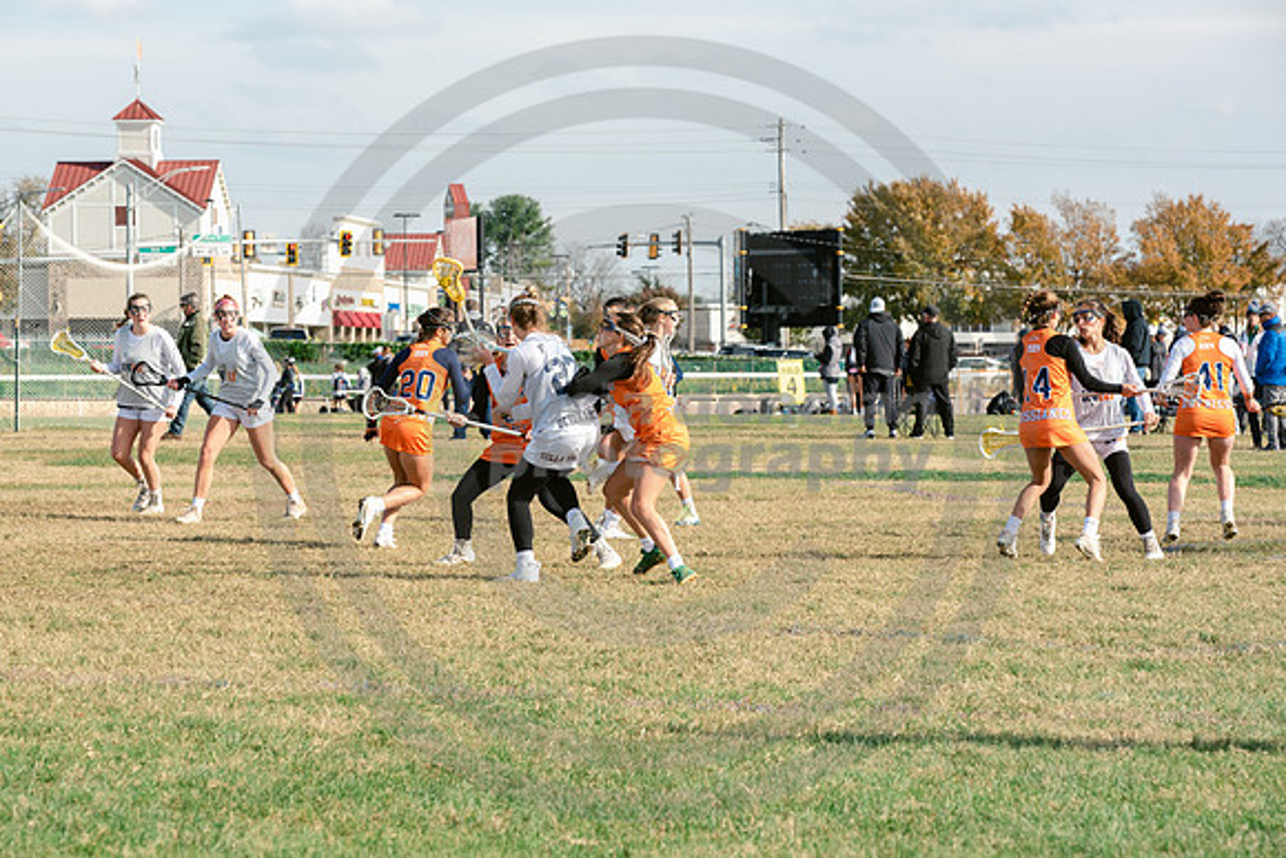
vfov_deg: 9.9
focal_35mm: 138
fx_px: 4939
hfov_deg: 14.8
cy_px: 432
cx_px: 604
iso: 250
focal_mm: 125
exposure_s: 1/800
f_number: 7.1
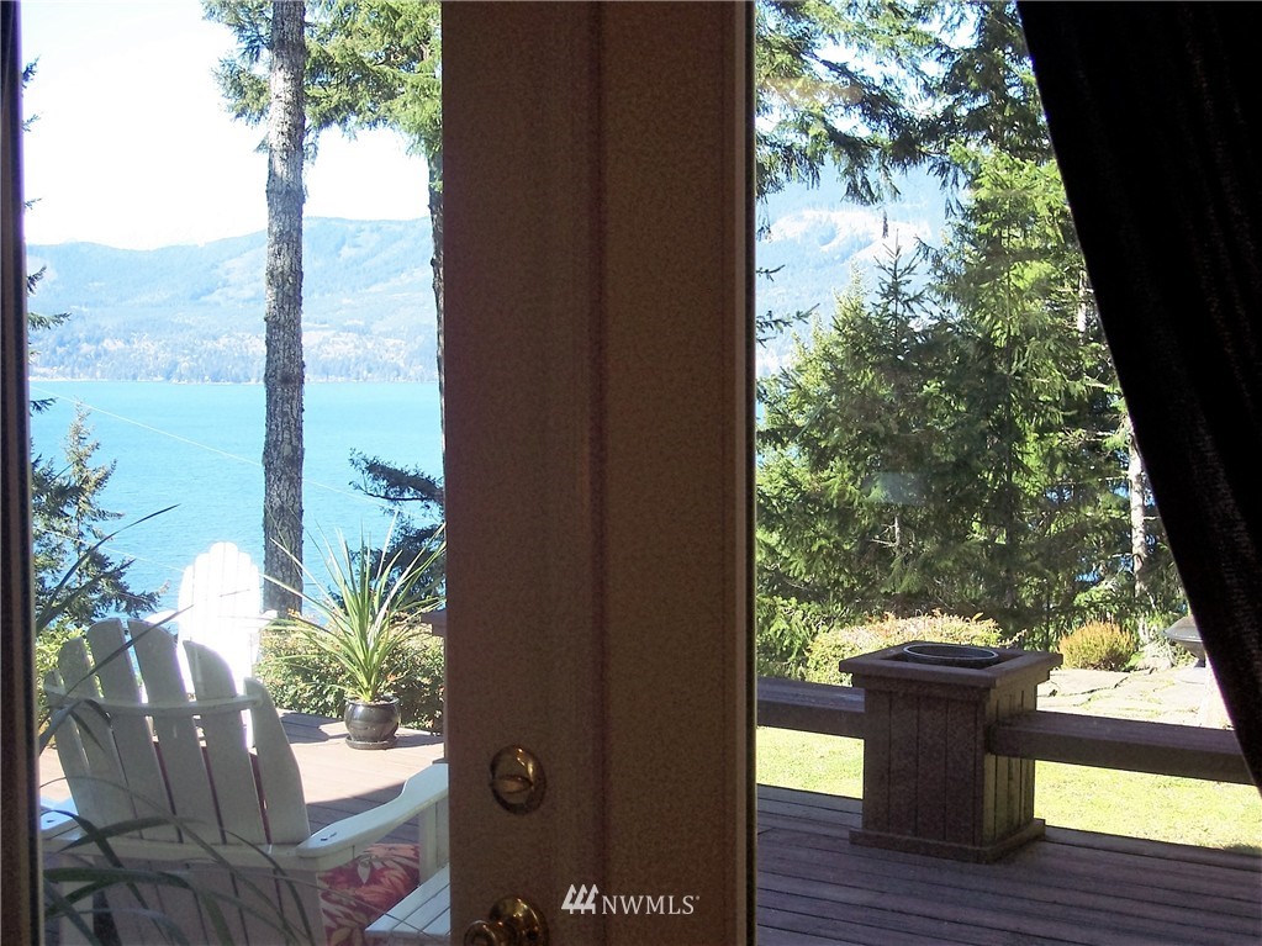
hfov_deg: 36.8
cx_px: 631
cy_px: 473
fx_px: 1896
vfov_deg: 28.0
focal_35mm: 52
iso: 100
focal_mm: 10.7
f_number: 4
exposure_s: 1/125
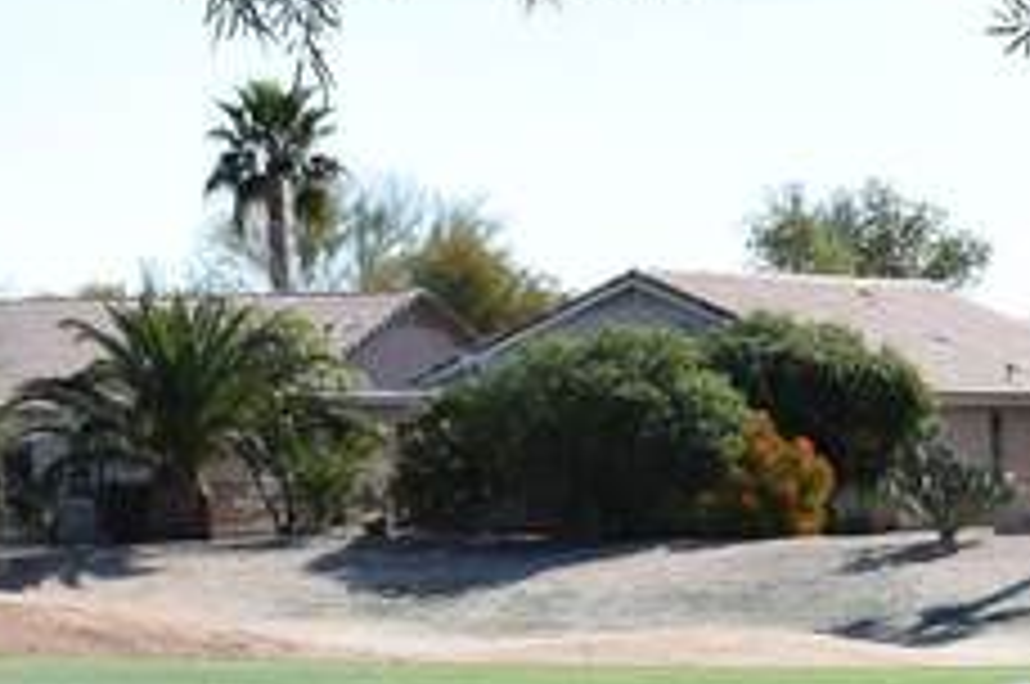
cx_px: 2038
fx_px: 5994
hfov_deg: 9.2
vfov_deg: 6.5
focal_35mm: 210
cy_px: 916
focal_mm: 25
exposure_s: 1/400
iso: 200
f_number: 10
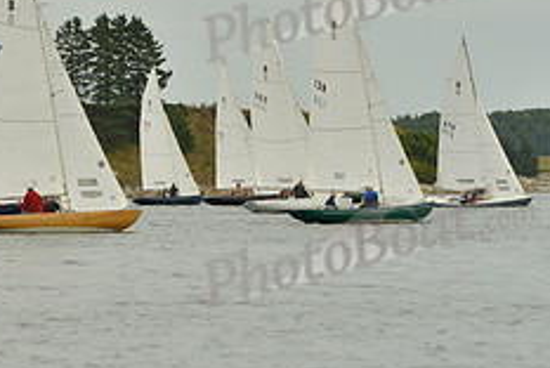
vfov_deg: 4.4
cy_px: 157
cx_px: 83
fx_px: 4757
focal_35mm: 311
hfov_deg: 6.6
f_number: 4.5
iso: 400
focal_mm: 125
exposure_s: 1/5000
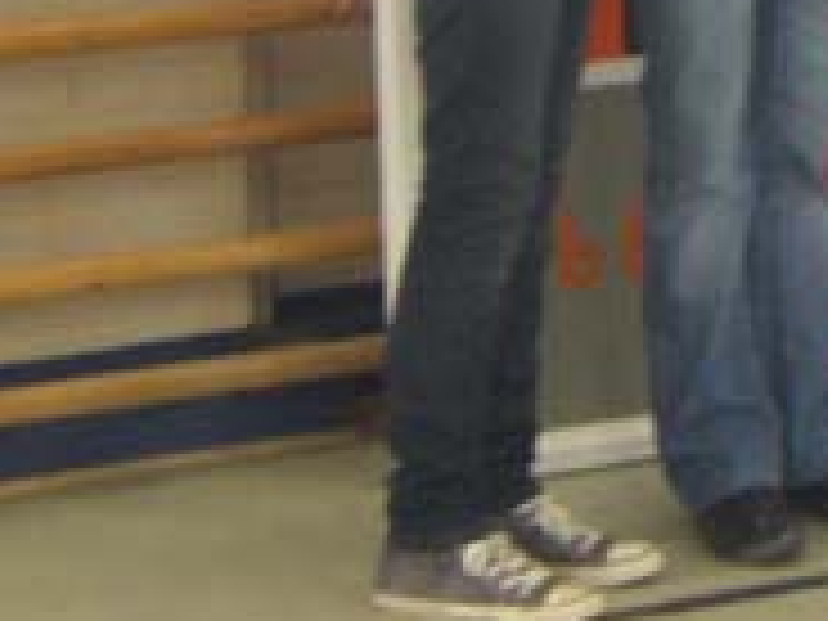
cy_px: -342
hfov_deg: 9.9
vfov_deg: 7.5
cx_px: 1170
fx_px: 4640
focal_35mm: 194
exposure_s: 1/20
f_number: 3.3
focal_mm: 9
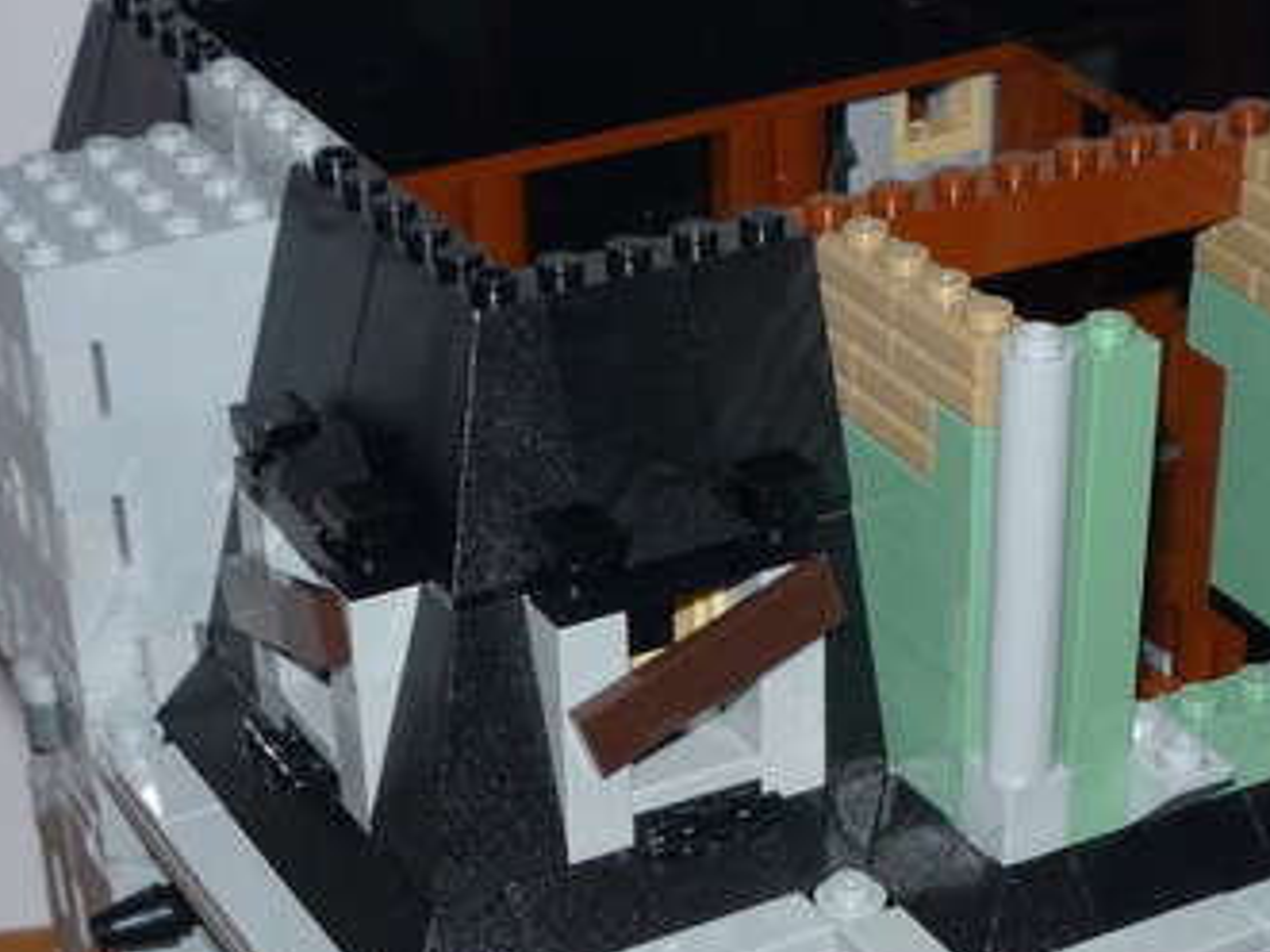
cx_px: 825
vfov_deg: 16.6
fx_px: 3191
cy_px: 954
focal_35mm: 87
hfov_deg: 22.4
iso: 100
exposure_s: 1/30
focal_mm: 5.2
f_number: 3.3
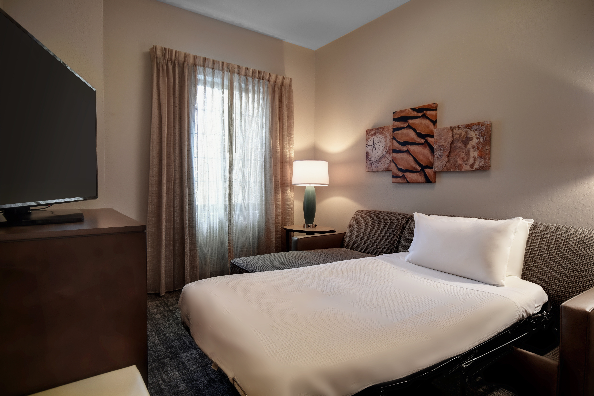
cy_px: 198
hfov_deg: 85.4
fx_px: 322
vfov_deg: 63.2
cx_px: 297
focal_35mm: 20
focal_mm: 13
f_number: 7.1
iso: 250
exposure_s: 1/6
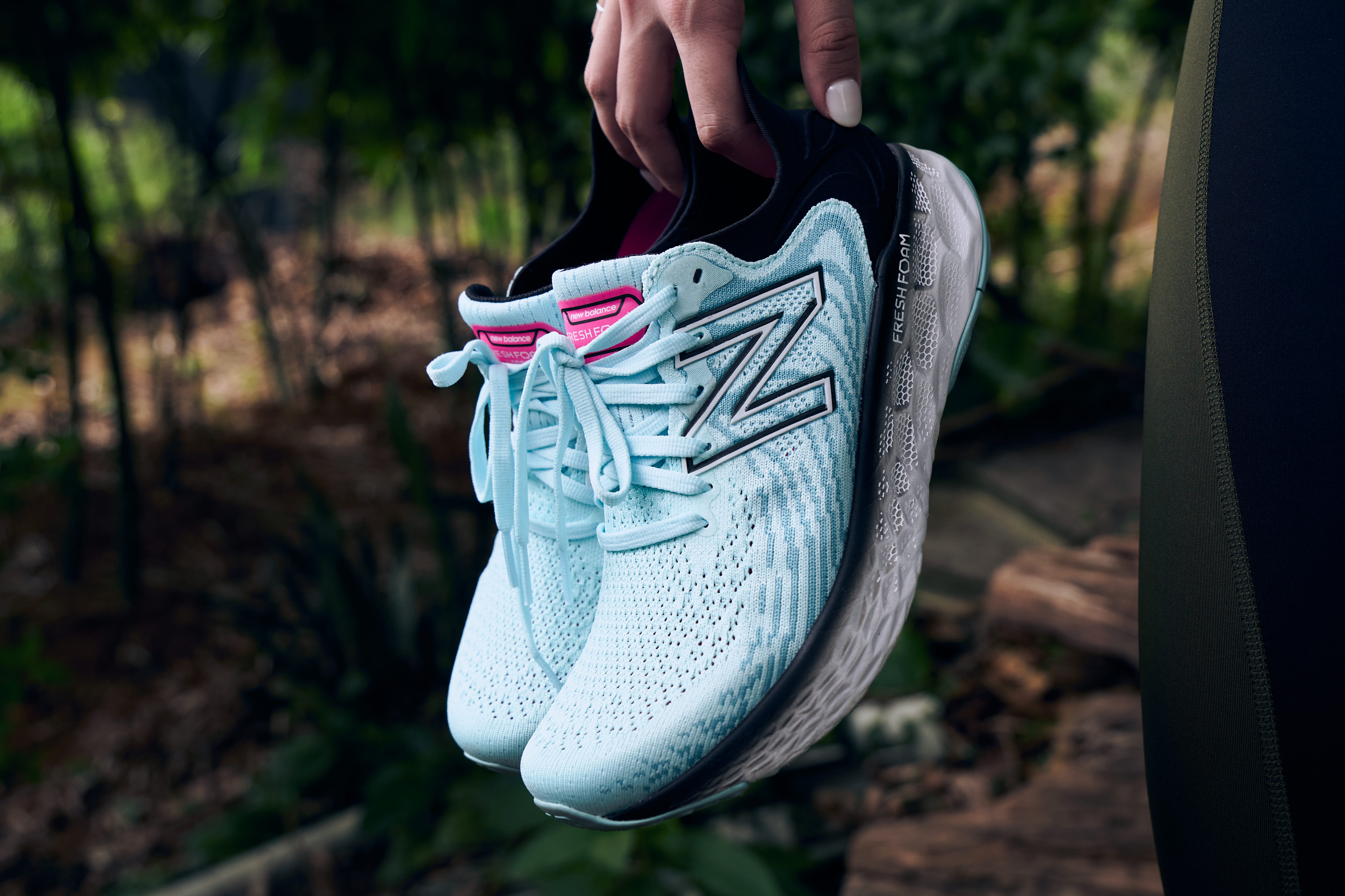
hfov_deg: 46.4
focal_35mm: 42
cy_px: 448
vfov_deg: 31.9
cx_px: 672
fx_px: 1569
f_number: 4
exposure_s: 1/250
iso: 100
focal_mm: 28
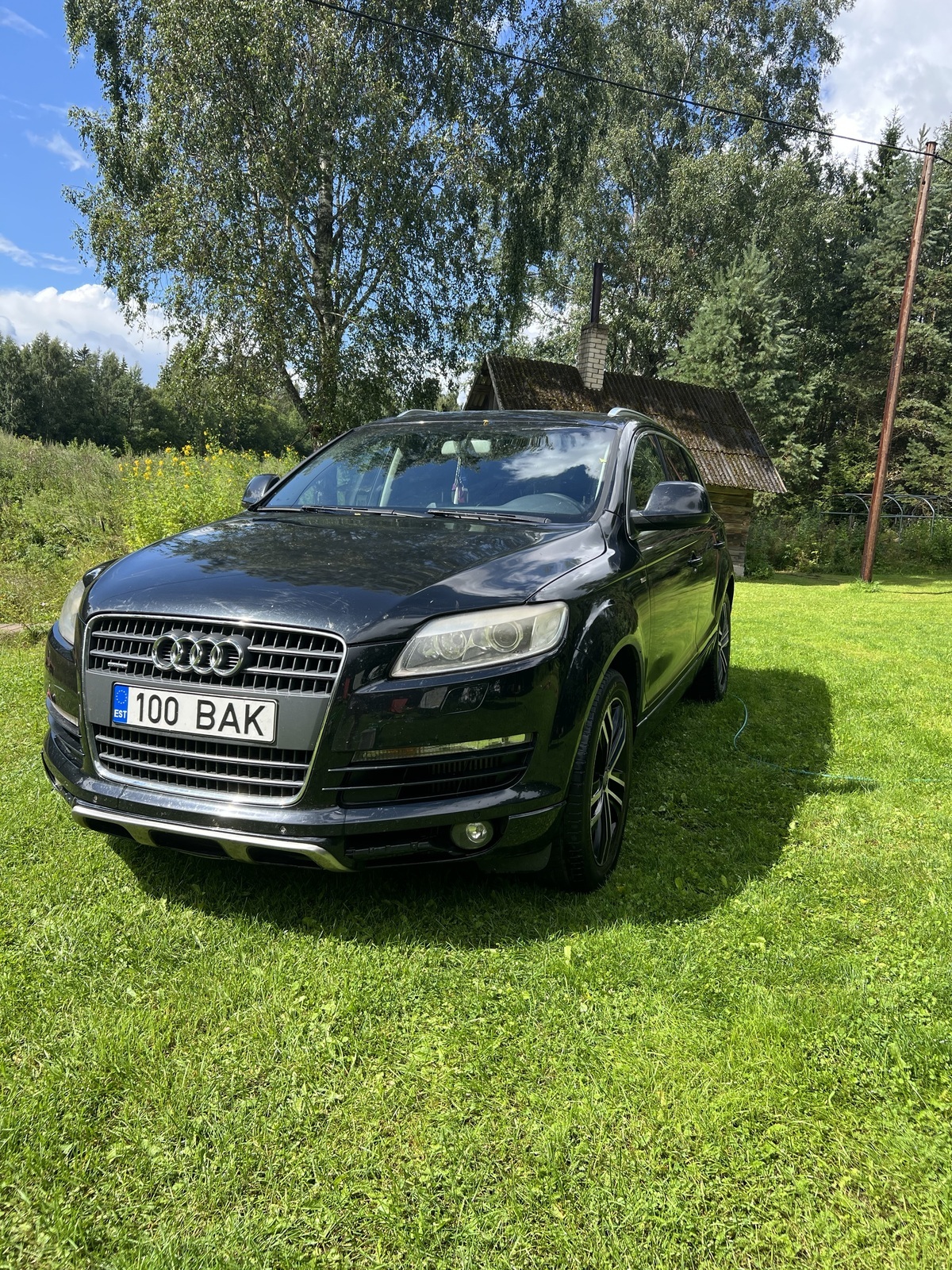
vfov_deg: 67.3
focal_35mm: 26
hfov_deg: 53.1
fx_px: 953
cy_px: 635
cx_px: 476
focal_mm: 5.7
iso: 50
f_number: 1.5
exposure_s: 1/1395
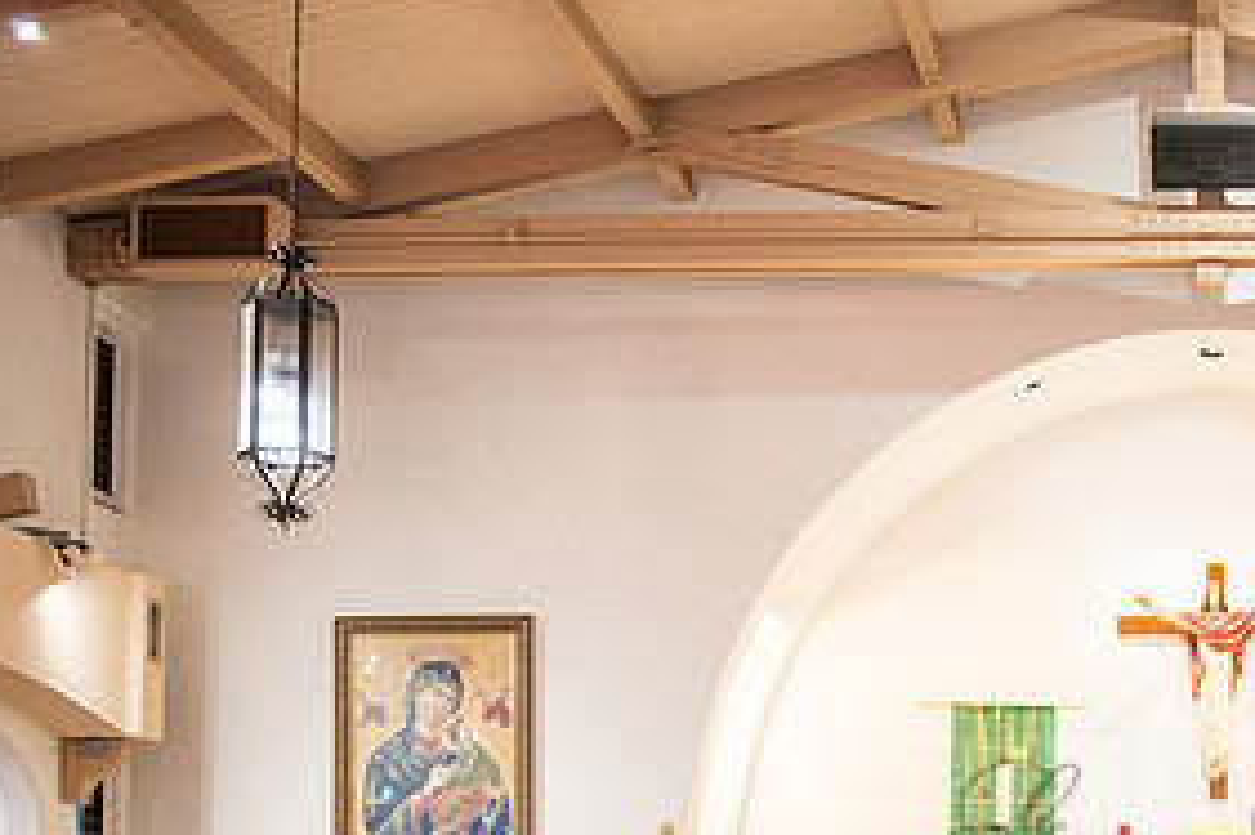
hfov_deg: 29.3
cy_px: 842
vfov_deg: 20.5
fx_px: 2230
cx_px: 1273
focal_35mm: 64
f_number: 2.8
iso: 1000
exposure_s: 1/160
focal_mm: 31
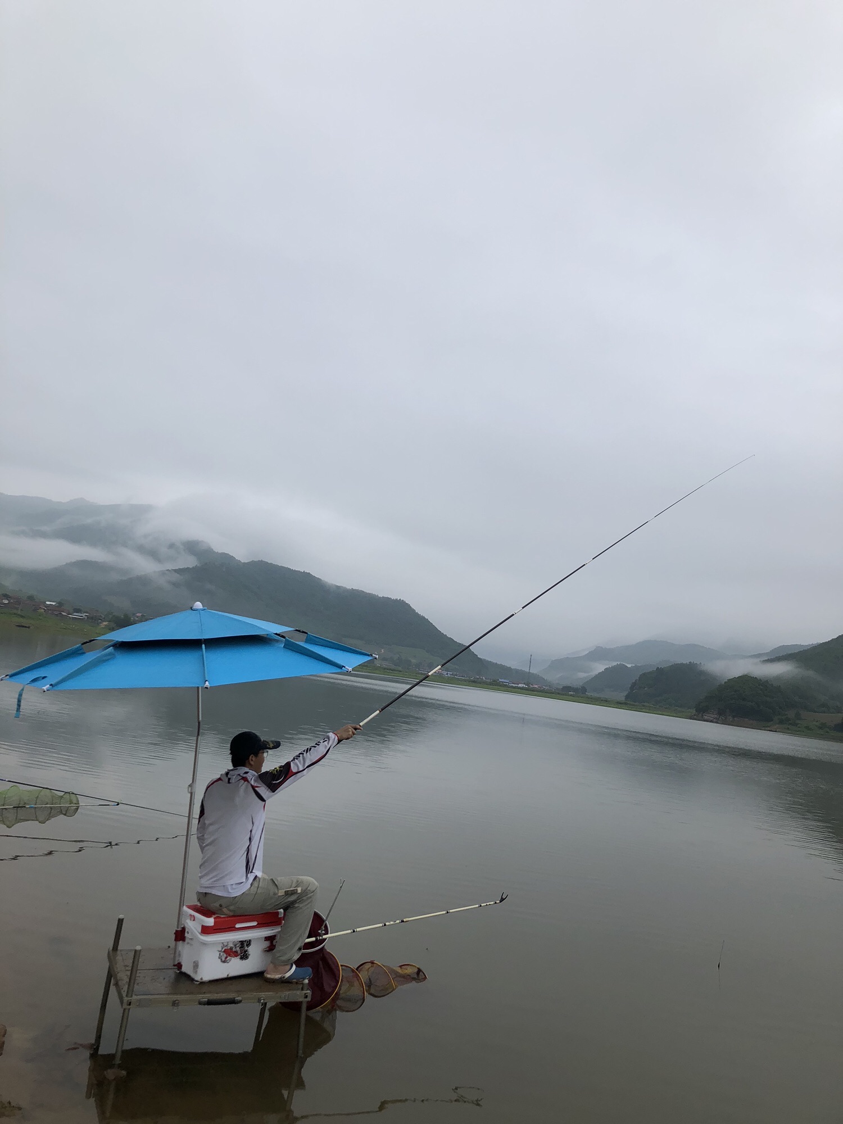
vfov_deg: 63.4
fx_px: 909
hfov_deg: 49.7
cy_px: 562
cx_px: 422
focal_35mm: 28
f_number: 1.8
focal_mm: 3.99
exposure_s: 1/358
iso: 20
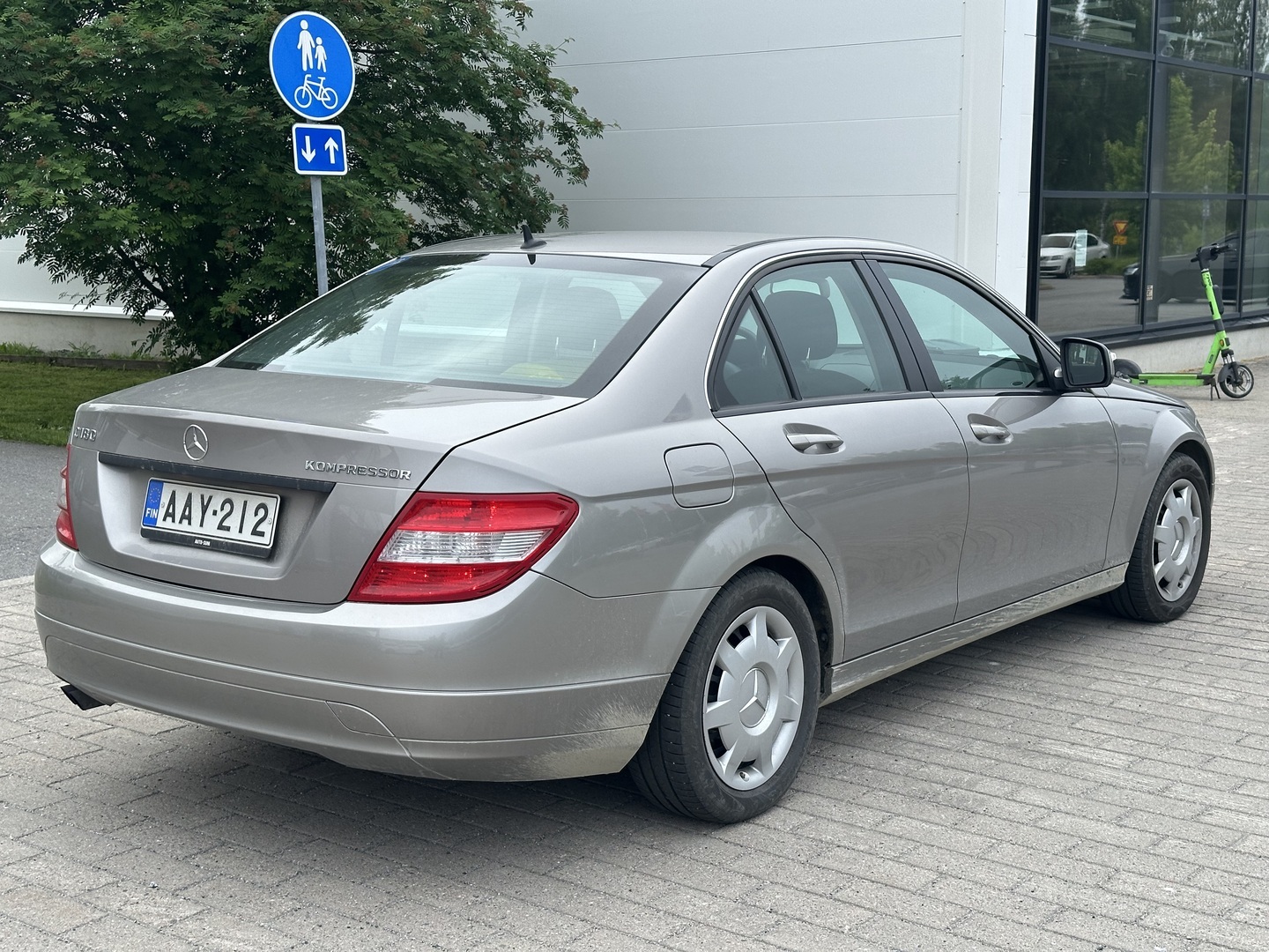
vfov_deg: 30.3
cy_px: 476
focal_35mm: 48
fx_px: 1760
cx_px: 634
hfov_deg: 39.7
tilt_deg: -7.3
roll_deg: +0.1
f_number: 1.78
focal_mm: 6.86
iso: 64
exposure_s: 1/1242
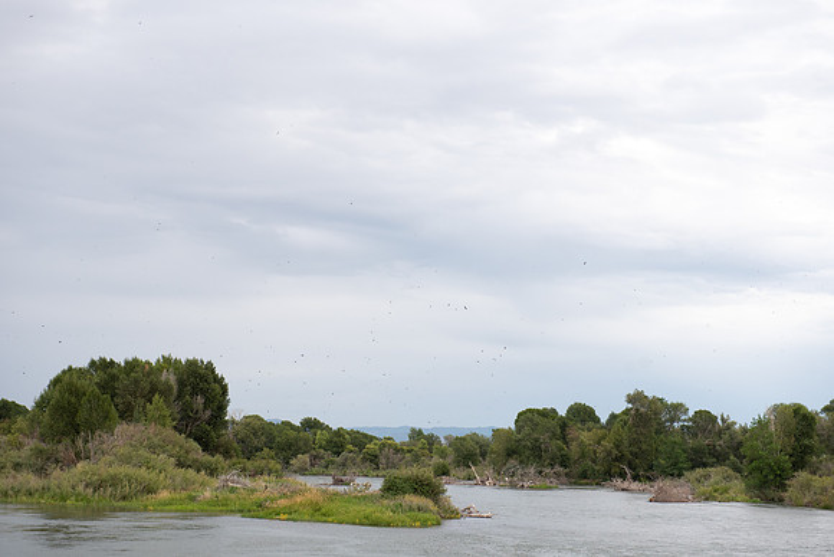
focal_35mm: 74
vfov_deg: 18.6
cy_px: 278
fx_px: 1704
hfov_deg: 27.5
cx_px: 417
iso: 400
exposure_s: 1/1000
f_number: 5.6
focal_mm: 70
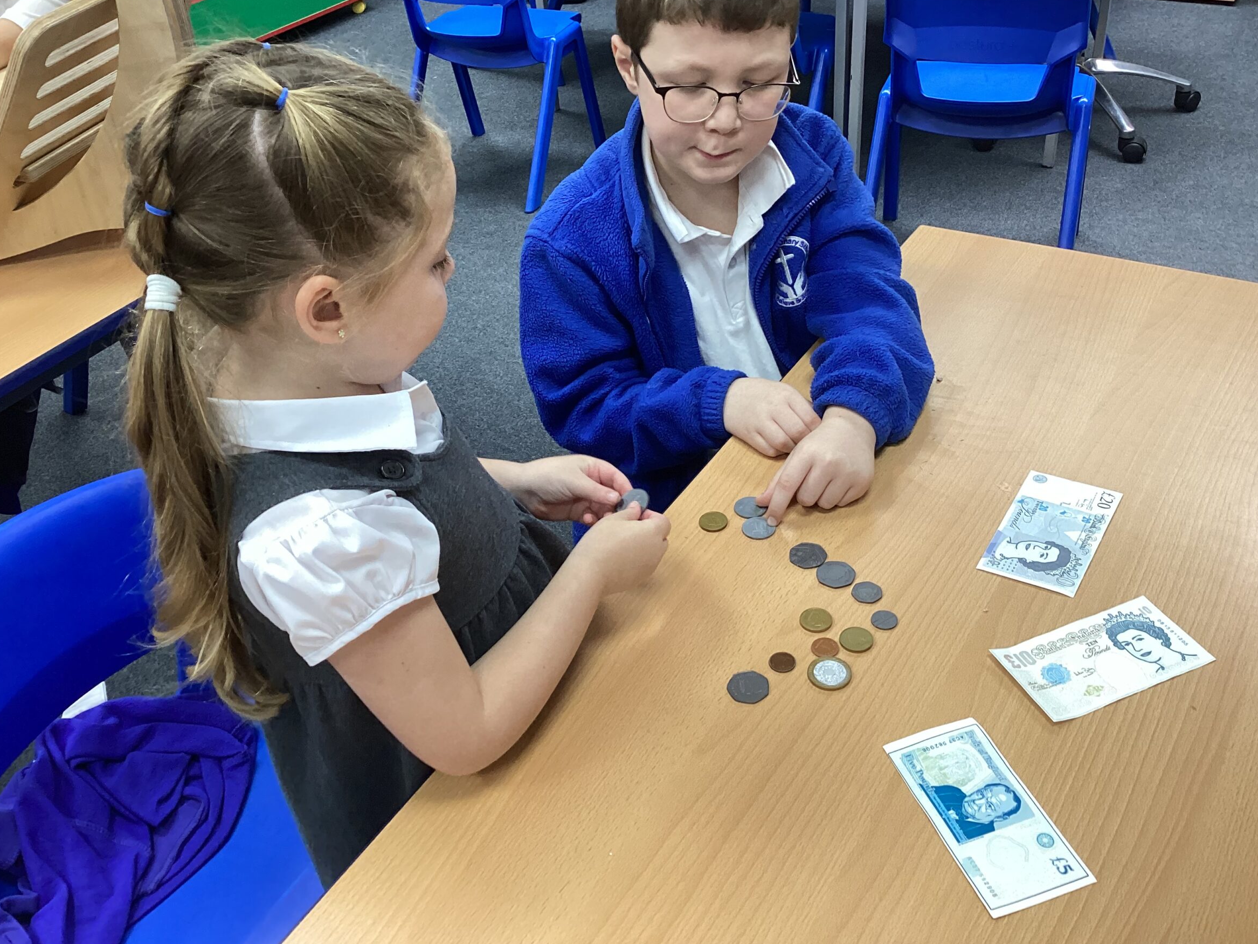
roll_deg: +6.2
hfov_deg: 53.9
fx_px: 1236
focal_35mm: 34
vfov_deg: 41.8
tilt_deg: -36.2
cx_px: 616
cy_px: 432
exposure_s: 1/50
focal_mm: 3.3
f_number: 2.4
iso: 125
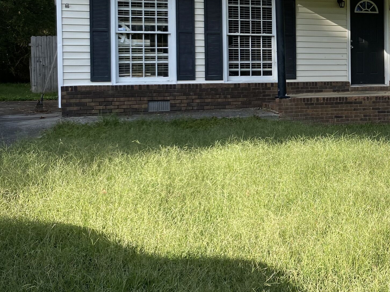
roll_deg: +1.5
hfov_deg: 32.2
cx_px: 391
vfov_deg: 26.3
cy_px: 88
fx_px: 620
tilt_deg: -2.7
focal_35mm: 55
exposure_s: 1/1025
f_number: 1.8
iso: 32
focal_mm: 4.25
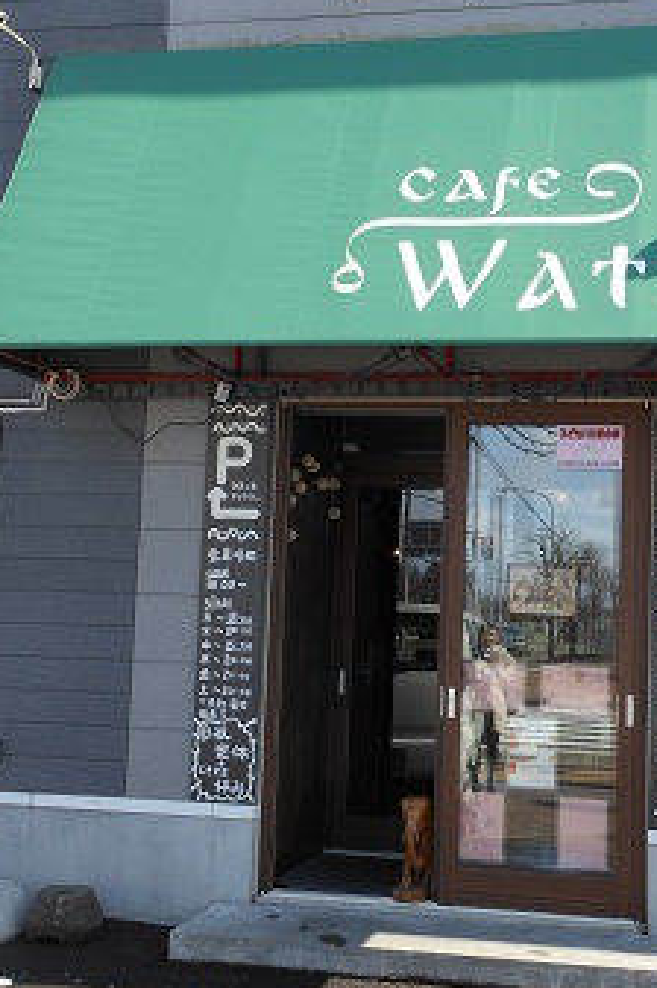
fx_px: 1289
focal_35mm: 47
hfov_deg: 28.2
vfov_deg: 41.9
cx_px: 482
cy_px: 490
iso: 80
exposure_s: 1/320
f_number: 4
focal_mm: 5.9
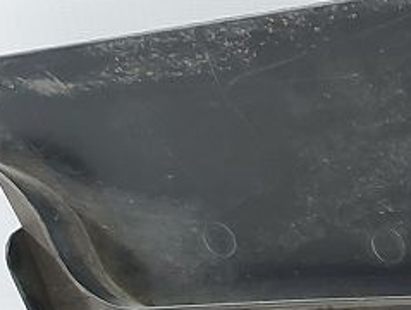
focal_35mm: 139
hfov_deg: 11.5
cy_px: 208
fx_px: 1653
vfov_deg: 10.7
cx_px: 1017
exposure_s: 1/50
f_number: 1.8
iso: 80
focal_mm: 5.23
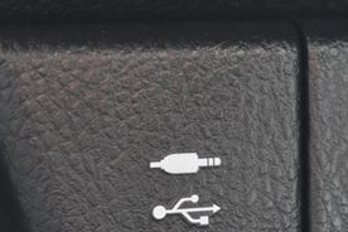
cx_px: 330
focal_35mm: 191
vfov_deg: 7.2
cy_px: 217
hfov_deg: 10.7
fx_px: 1848
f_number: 5.6
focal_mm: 55
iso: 1600
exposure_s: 1/13
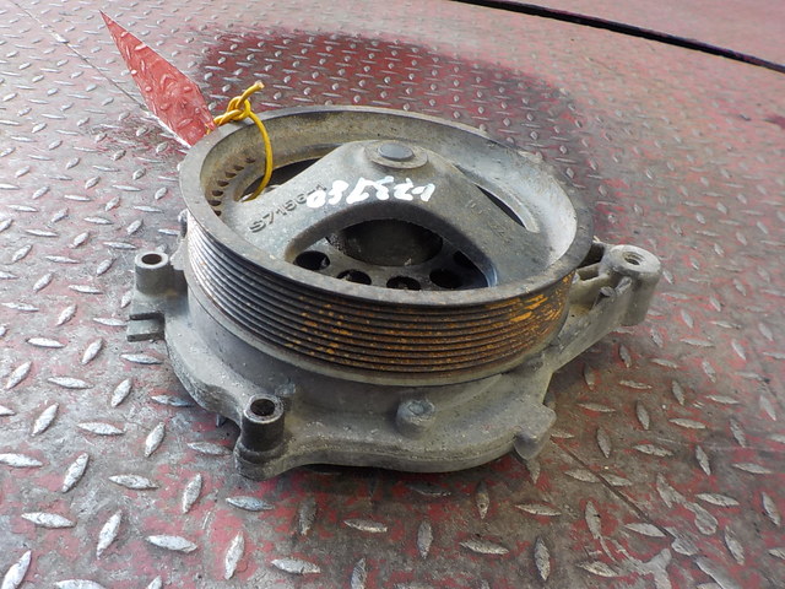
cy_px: 294
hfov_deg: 60.0
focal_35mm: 30
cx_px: 392
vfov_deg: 46.8
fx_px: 680
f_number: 3.3
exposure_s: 1/40
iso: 125
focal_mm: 4.1
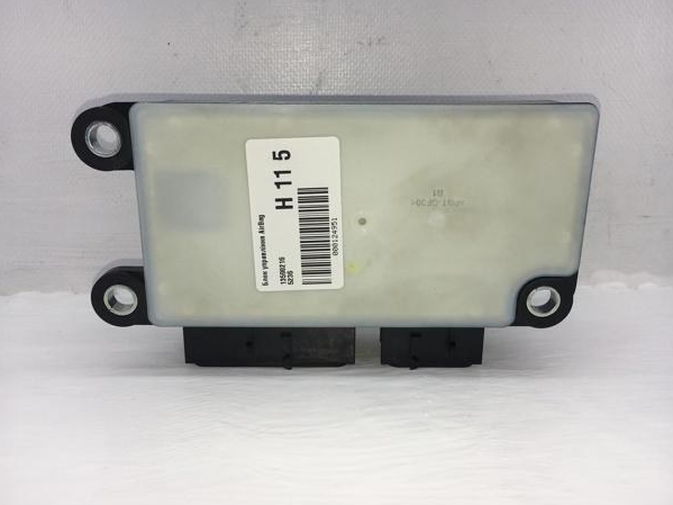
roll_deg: -0.5
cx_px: 337
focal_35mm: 31
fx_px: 603
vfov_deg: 45.4
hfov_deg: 58.4
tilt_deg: -16.6
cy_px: 250
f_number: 2.2
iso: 25
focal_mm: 4.15
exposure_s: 1/541
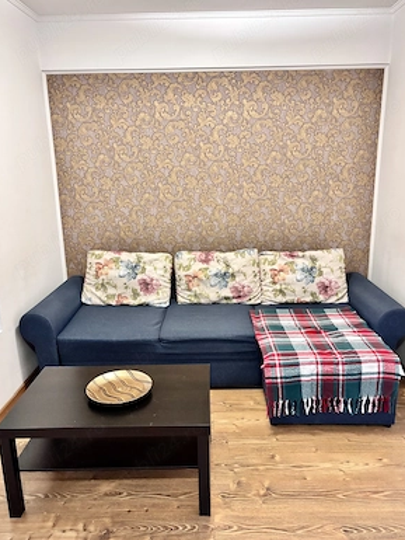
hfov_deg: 51.4
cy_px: 264
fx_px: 421
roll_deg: +0.0
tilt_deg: -13.8
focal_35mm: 27
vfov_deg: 65.3
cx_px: 207
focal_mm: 5.96
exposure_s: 1/50
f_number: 1.6
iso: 500
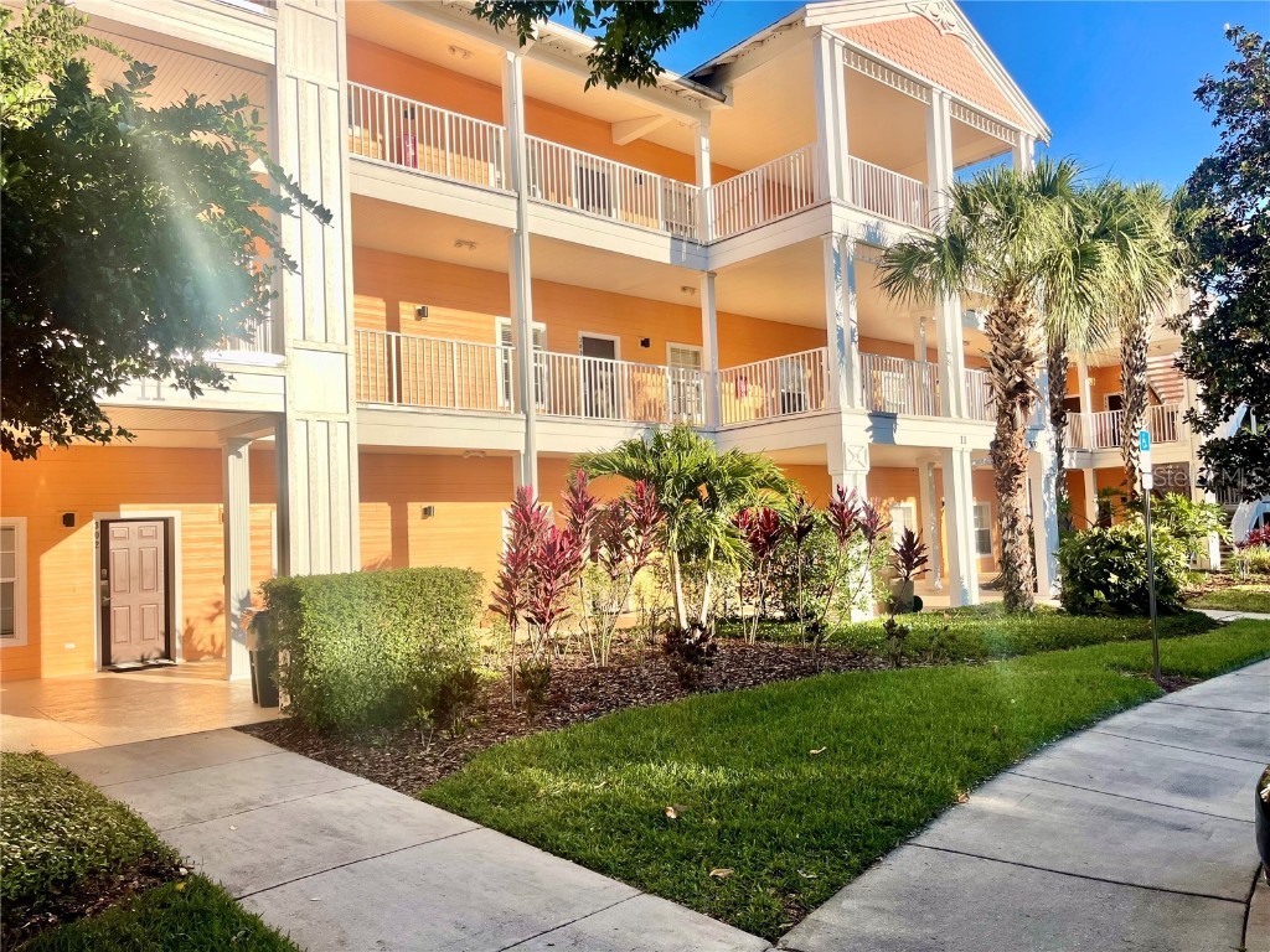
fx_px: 917
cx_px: 635
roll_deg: +1.9
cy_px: 476
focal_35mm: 25
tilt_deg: +2.5
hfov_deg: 69.4
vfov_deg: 54.9
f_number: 1.6
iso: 32
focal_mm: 5.1
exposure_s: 1/4525
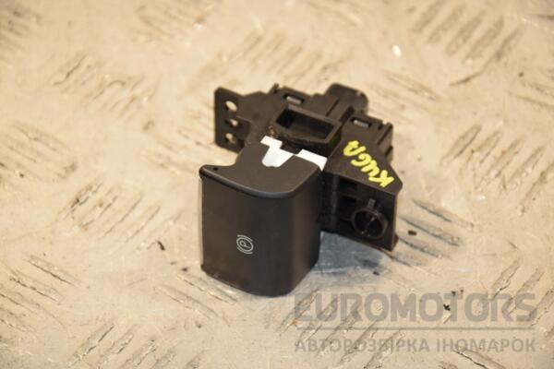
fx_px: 2424
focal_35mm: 158
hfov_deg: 13.0
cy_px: 184
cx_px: 277
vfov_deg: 8.7
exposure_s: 1/200
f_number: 7.1
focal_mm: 105
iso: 800
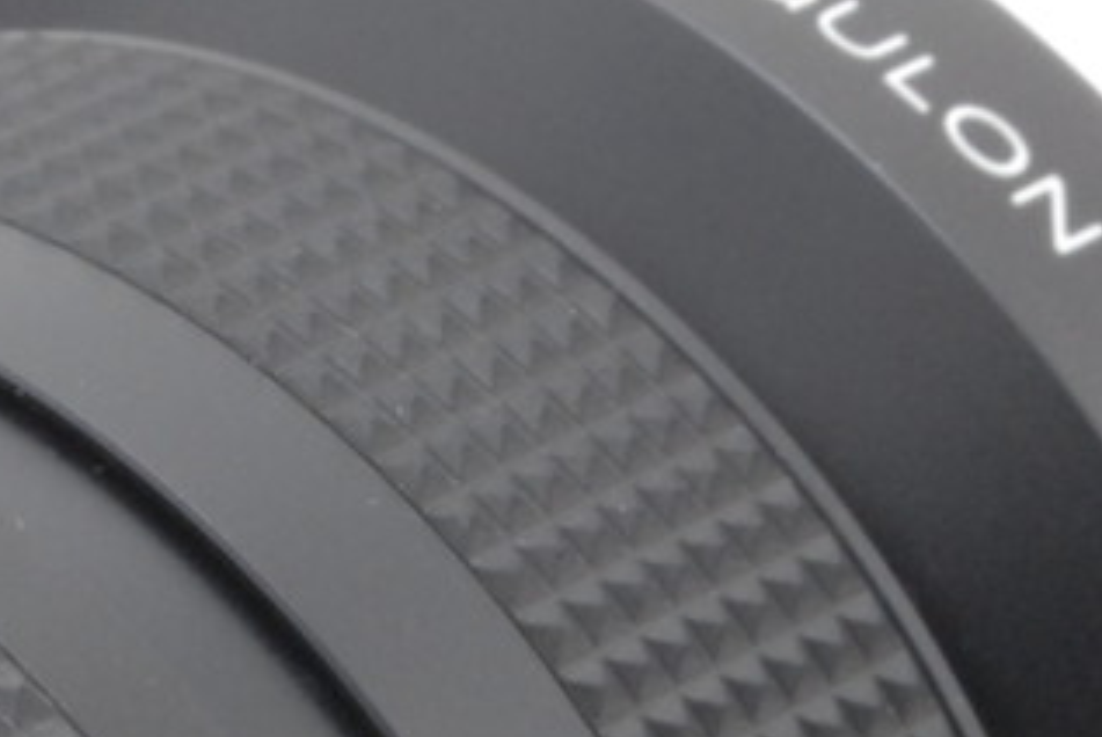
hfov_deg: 4.9
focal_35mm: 417
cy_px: 1507
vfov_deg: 3.3
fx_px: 12762
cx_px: -254
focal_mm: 55
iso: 500
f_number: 20
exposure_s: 1/100
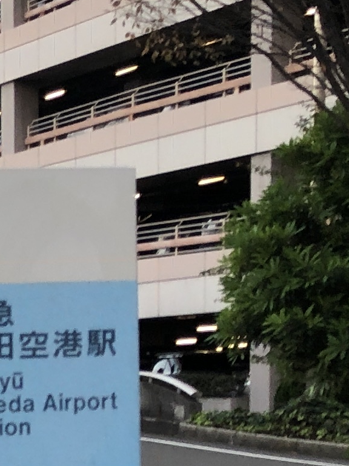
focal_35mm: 147
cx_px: -631
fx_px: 1976
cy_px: 507
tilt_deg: -4.0
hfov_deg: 8.7
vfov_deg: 13.2
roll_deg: +1.7
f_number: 1.8
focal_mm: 3.99
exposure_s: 1/50
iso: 20
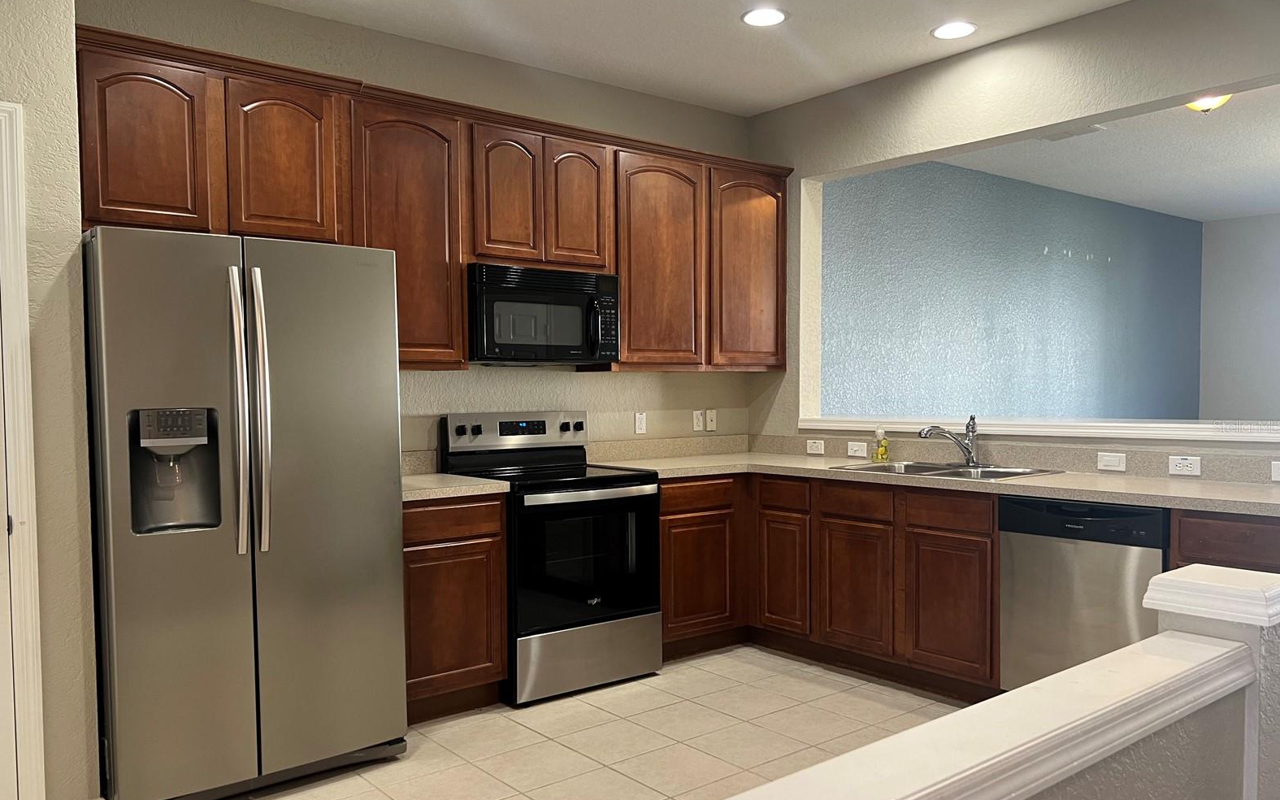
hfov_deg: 66.5
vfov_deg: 44.5
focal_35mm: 28
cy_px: 426
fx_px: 977
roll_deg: +1.3
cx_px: 640
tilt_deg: -2.4
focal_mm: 5.7
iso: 160
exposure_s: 1/60
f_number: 1.5
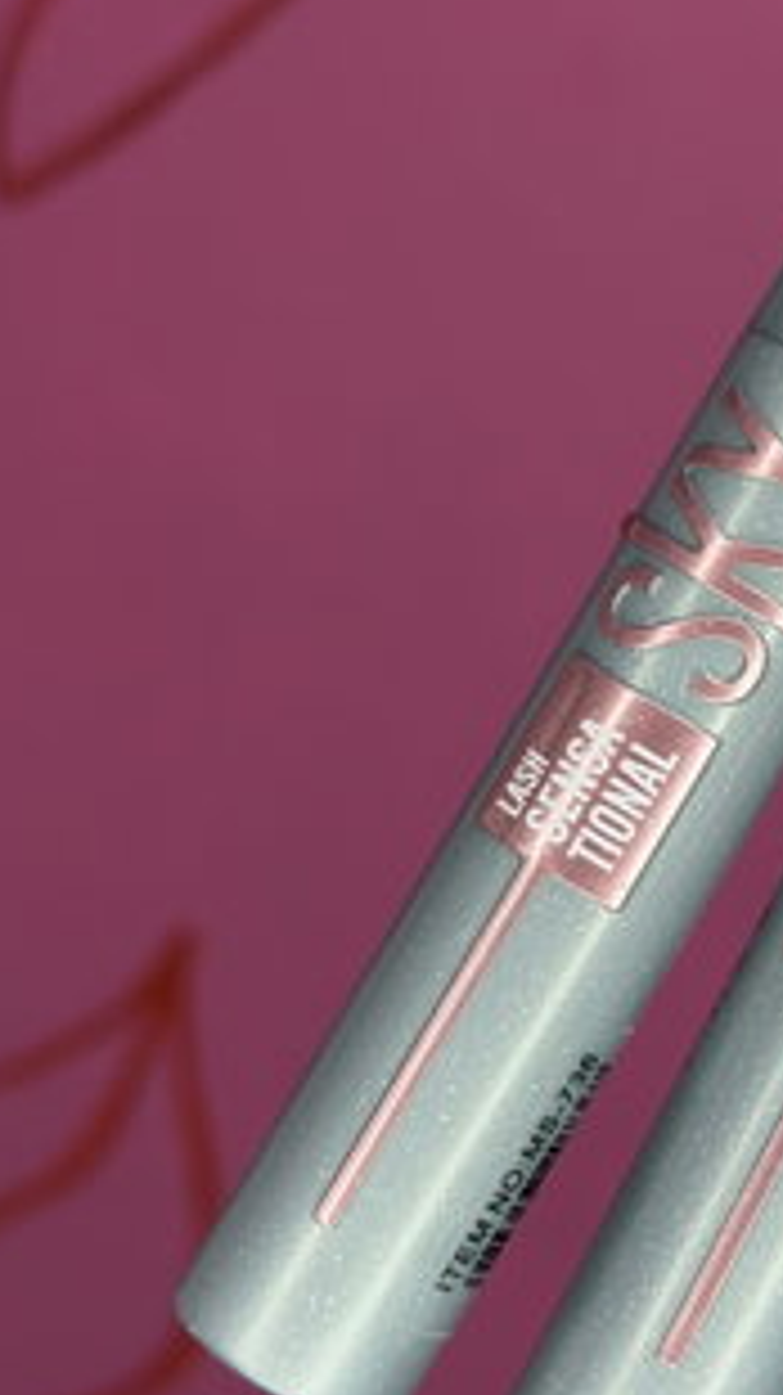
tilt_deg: -18.0
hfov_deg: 13.3
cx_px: 706
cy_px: 695
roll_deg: -4.7
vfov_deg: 23.7
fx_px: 3327
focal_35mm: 90
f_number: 1.78
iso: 50
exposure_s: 1/50
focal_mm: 6.76
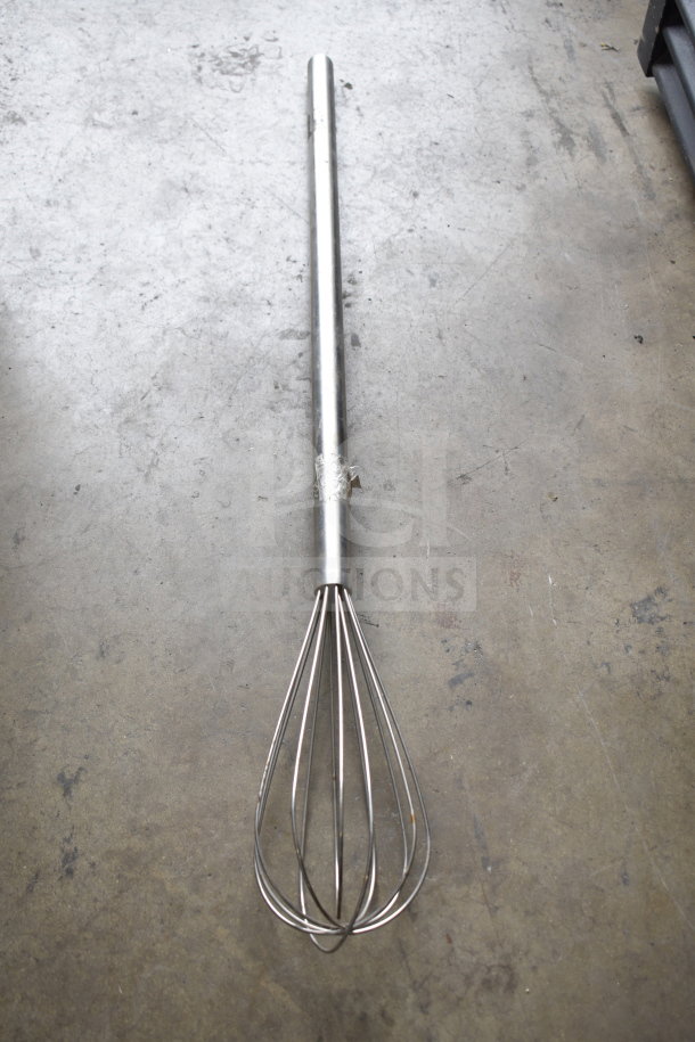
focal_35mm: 39
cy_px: 521
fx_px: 1129
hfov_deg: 34.2
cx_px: 348
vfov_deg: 49.6
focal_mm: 26
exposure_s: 1/80
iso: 200
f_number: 4.5
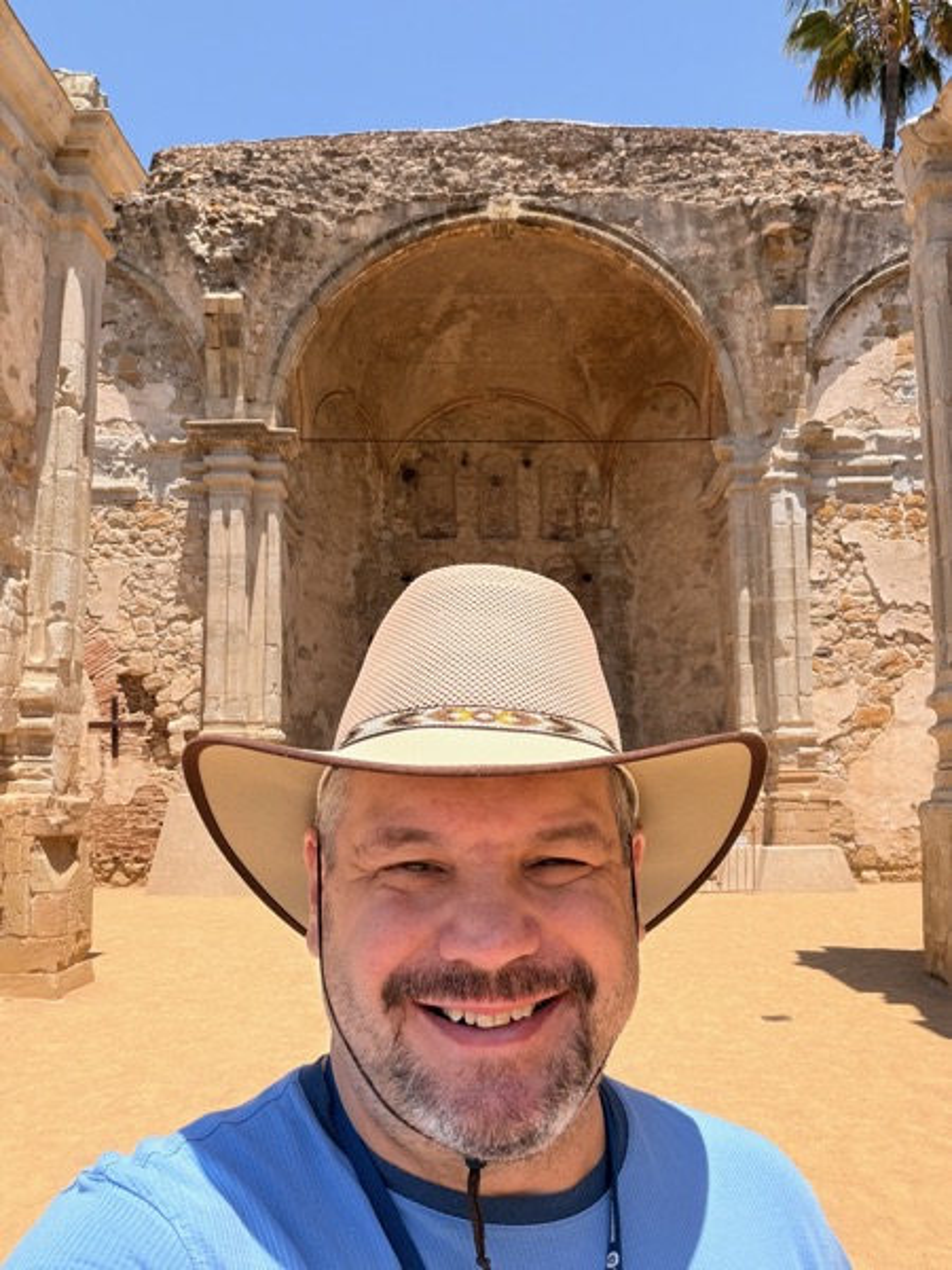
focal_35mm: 30
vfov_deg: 60.0
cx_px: 476
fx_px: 1100
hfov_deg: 46.8
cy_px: 635
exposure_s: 1/748
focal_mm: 2.71
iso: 40
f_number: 1.9
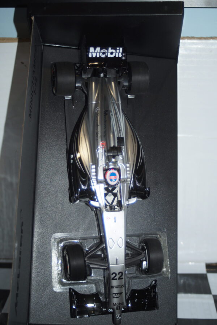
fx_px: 475
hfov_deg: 25.8
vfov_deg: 37.9
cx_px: 108
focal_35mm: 52
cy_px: 162
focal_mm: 35
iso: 160
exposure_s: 1/80
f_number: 4
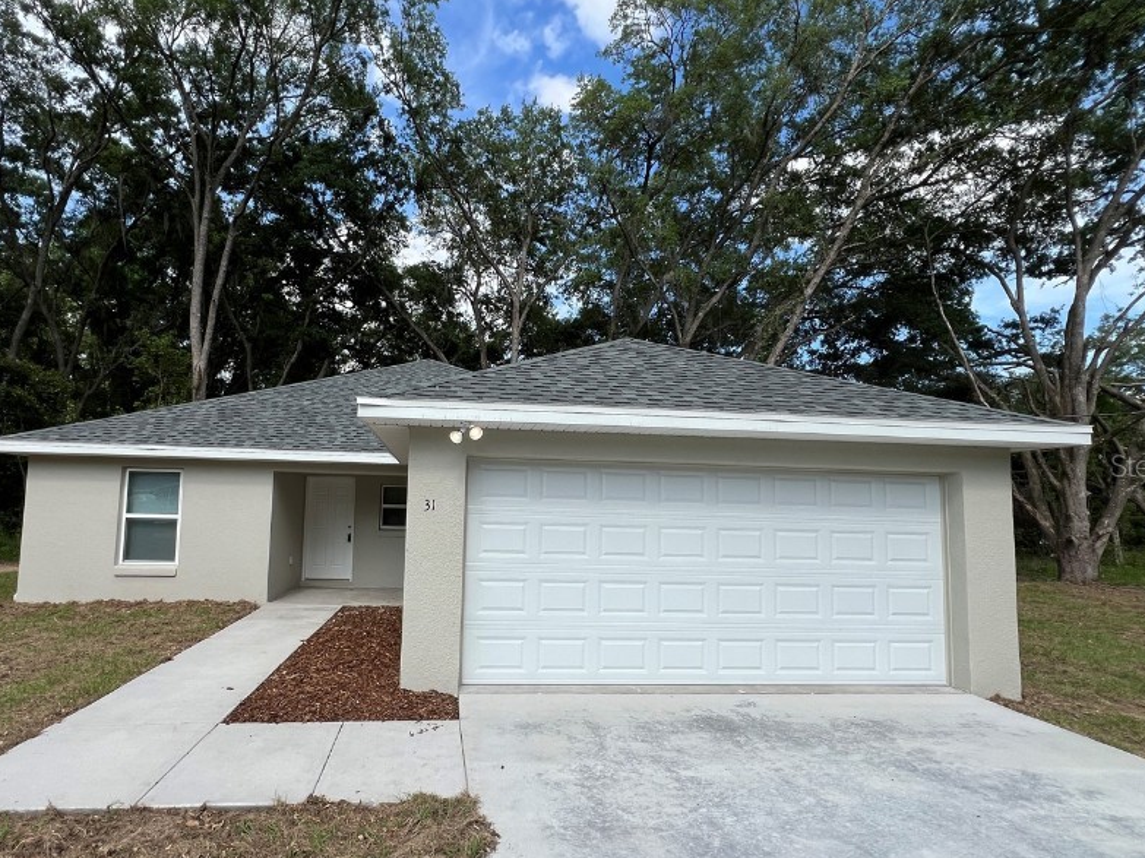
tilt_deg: +5.4
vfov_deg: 74.6
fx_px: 562
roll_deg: -1.5
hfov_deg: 90.6
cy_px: 465
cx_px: 500
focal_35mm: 17
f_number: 1.8
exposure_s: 1/1119
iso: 32
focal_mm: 1.57
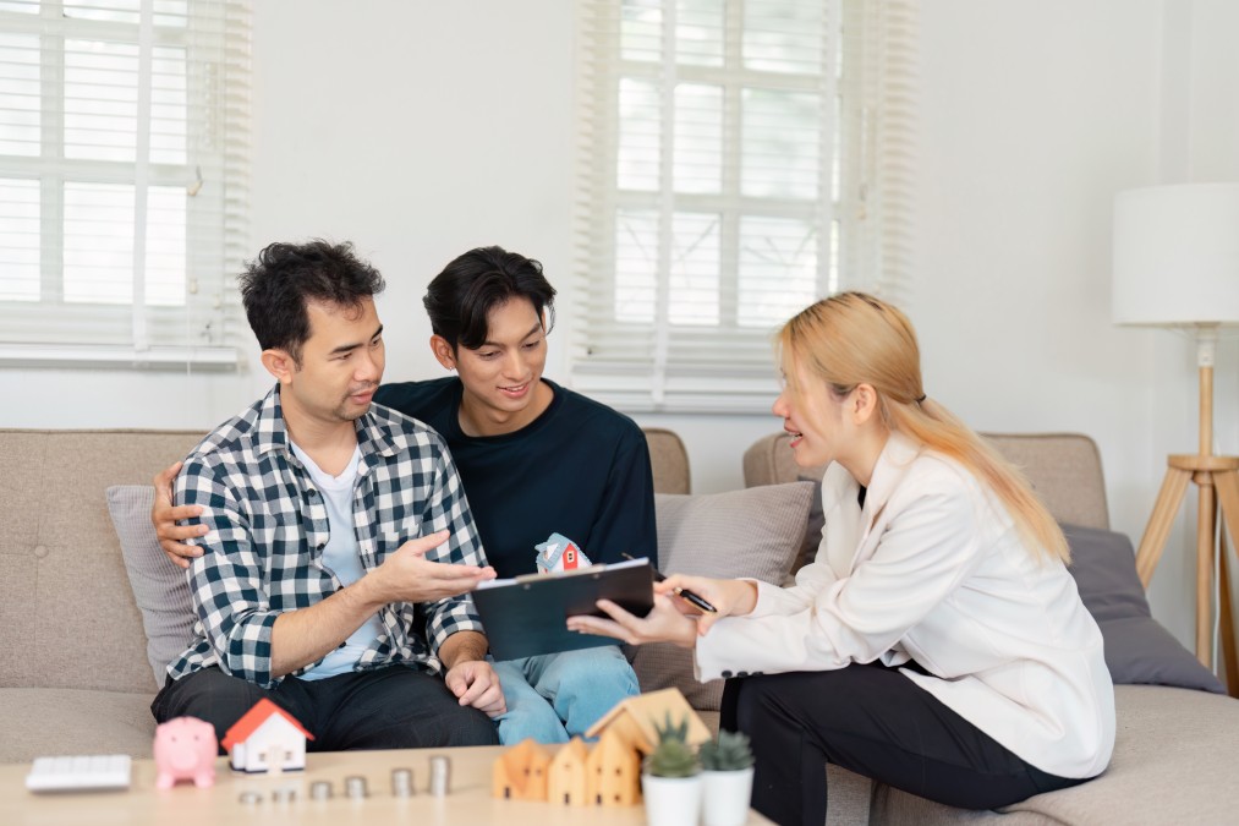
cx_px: 620
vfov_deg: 27.0
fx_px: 1720
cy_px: 413
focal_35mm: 50
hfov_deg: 39.6
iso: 200
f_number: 1.4
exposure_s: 1/640
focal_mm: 50
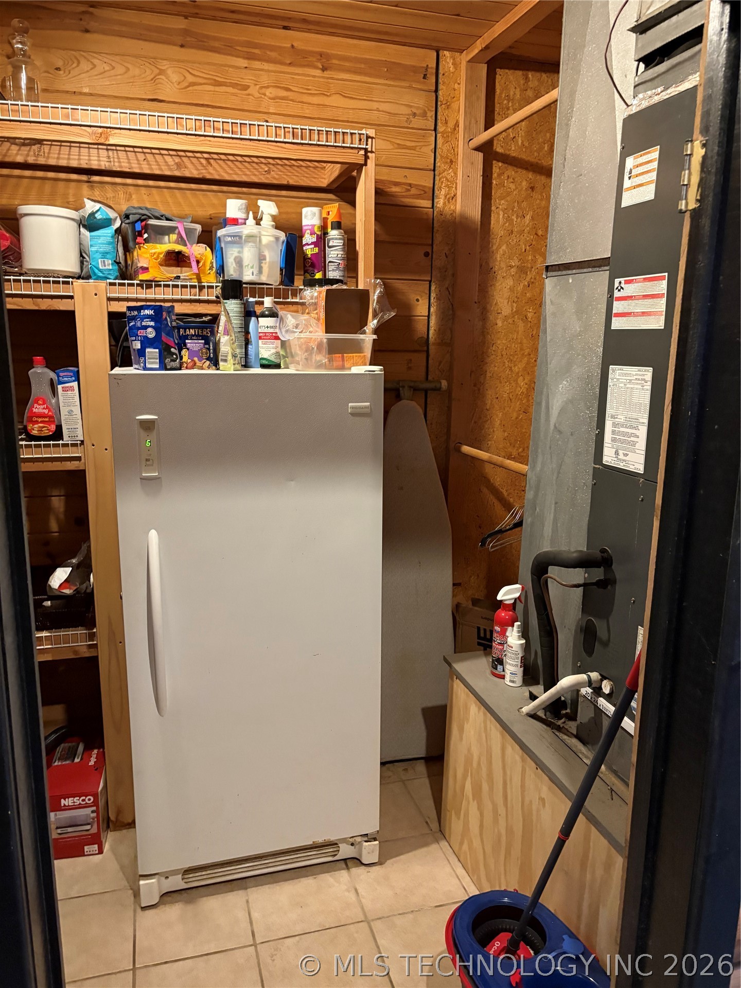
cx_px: 370
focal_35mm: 26
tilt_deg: -11.4
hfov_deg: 53.1
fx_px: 742
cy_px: 494
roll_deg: -1.4
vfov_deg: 67.3
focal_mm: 5.96
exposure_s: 1/30
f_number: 1.6
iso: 500
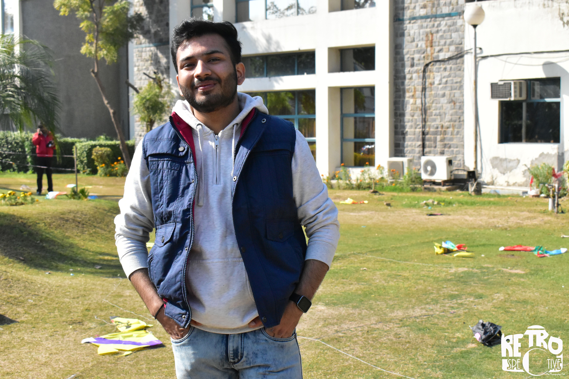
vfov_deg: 22.6
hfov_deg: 33.4
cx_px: 284
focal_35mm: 60
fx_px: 948
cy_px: 190
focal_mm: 40
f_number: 8
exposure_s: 1/4000
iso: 3200
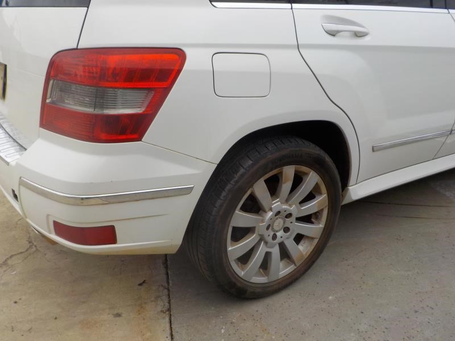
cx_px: 228
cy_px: 170
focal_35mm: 30
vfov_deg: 46.8
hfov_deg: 60.0
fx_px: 394
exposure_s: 1/320
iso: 125
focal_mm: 4.1
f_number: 3.3
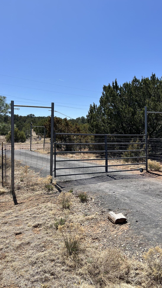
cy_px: 146
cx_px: 85
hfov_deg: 40.2
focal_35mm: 29
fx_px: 221
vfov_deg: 66.1
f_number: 1.5
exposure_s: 1/2841
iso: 50
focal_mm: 5.7
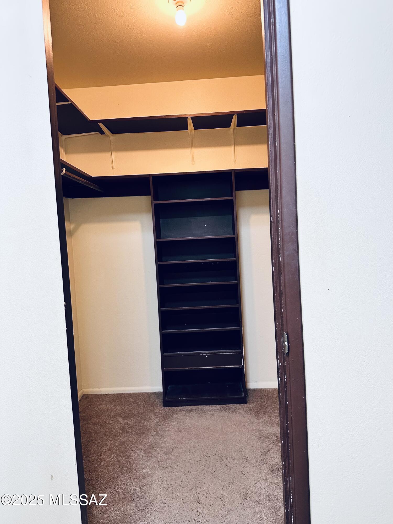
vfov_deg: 71.6
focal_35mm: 24
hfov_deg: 56.8
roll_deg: +1.9
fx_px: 363
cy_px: 262
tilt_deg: -2.8
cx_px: 196
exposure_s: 1/60
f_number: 1.78
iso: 200
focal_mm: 6.86
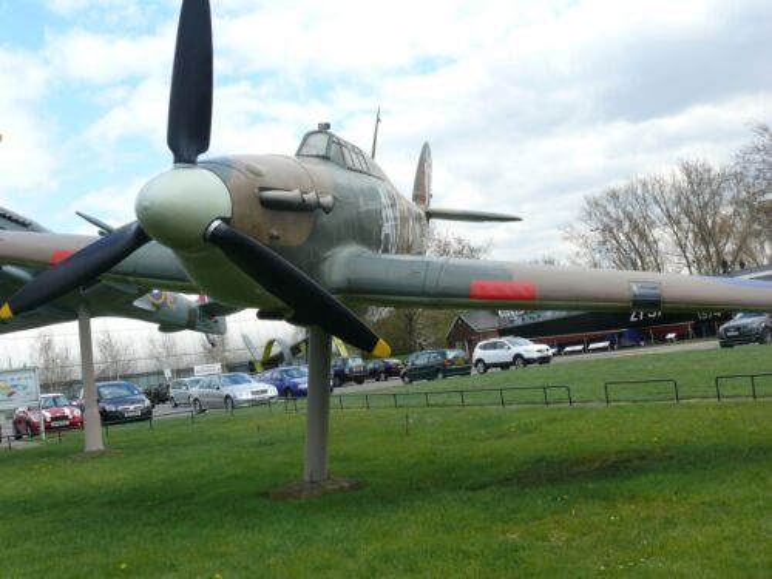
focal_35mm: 35
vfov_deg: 40.7
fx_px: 781
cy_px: 290
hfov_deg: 52.6
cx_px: 386
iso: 100
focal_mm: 7.4
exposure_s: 1/250
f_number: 5.6
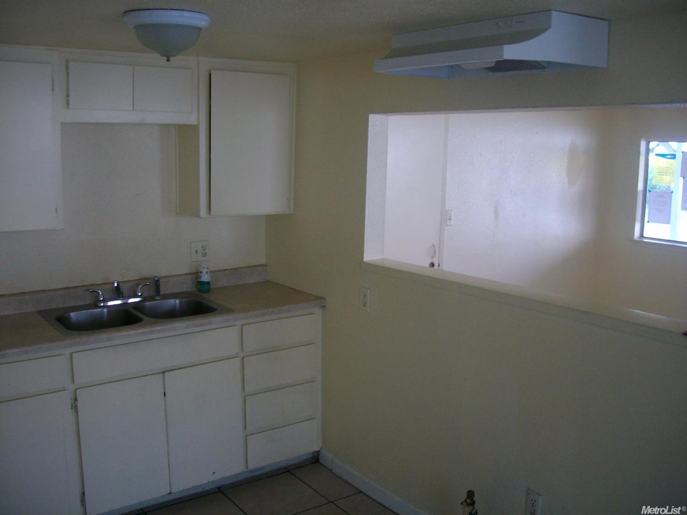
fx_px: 694
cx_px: 344
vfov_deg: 40.7
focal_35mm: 35
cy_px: 258
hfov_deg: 52.6
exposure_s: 1/40
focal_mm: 5.8
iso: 102
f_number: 2.8
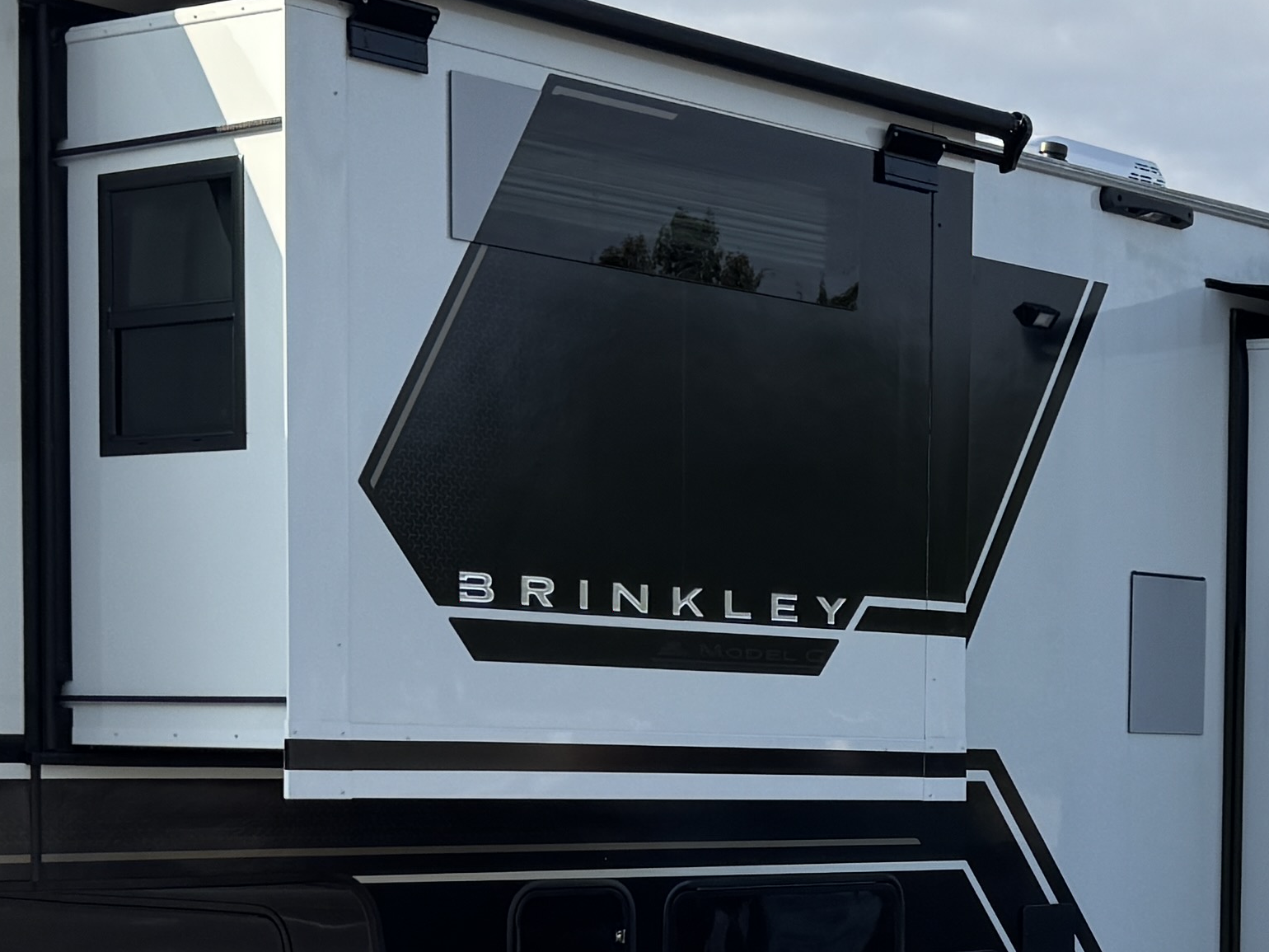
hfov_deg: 21.5
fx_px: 3263
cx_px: 1130
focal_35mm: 89
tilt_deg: -0.6
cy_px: 931
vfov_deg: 16.3
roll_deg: +1.3
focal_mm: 6.76
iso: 80
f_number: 1.78
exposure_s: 1/2833
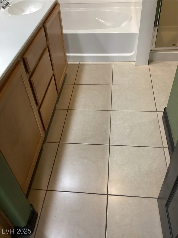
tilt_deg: -45.1
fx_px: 213
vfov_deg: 58.4
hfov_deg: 45.4
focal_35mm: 31
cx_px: 89
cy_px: 119
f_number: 2.4
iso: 320
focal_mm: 3.3
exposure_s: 1/40
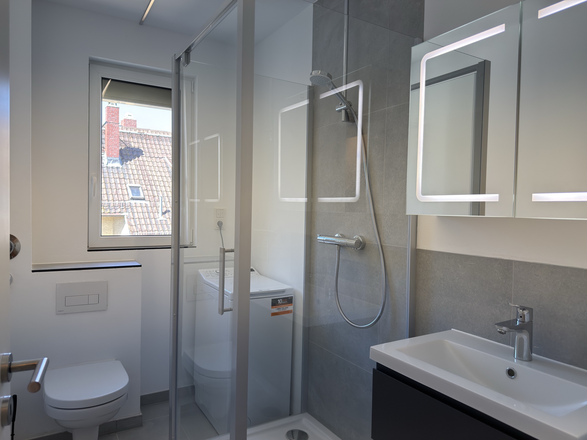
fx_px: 407
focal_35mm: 24
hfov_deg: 71.6
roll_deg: -1.5
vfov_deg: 56.8
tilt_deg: -2.1
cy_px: 220
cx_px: 294
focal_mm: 6.76
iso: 100
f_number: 1.78
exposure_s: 1/239
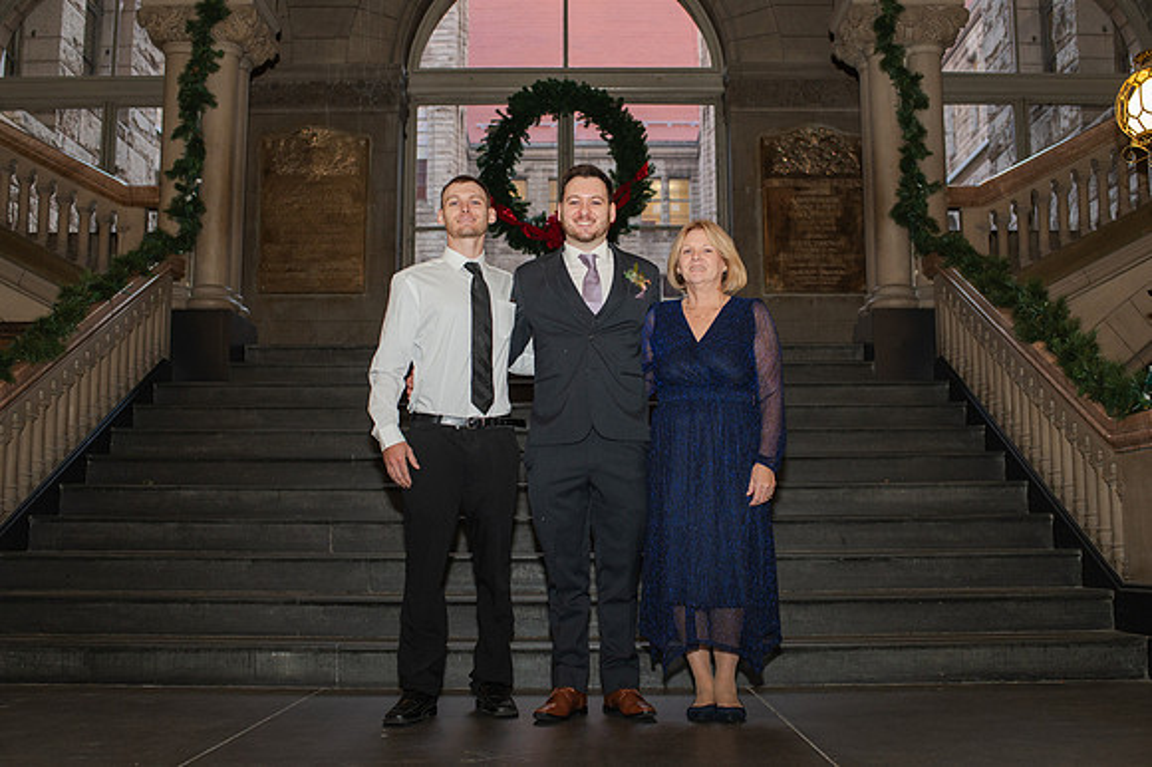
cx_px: 591
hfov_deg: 48.7
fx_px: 1273
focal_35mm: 40
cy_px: 378
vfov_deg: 33.5
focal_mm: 35
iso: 1000
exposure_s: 1/200
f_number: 3.5
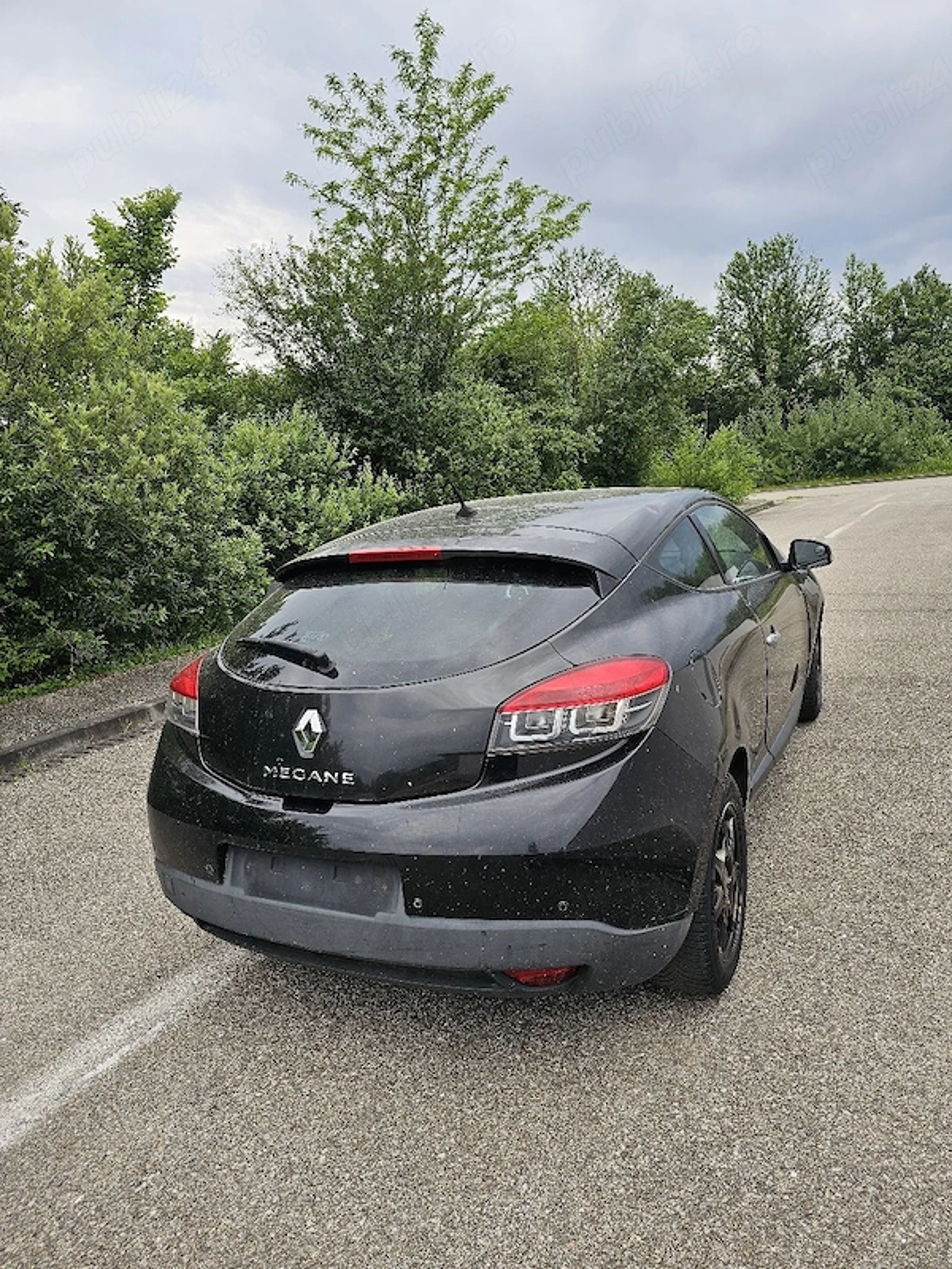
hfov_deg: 58.9
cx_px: 476
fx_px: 843
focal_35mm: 23
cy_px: 634
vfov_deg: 73.9
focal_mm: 6.3
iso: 16
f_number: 1.7
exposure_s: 1/101
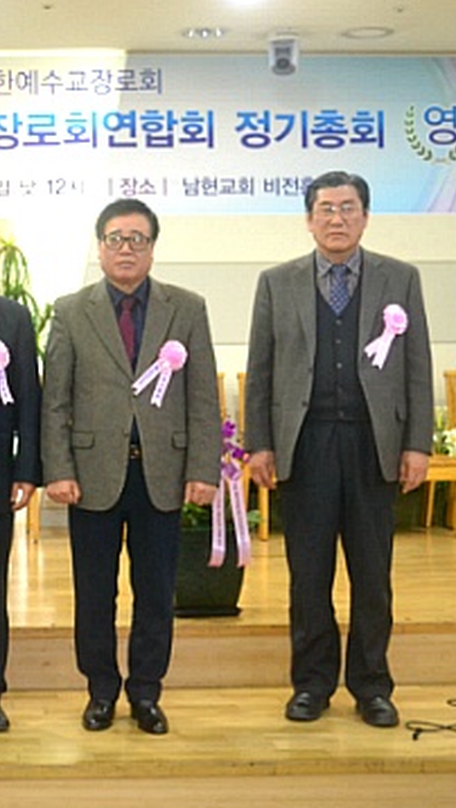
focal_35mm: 61
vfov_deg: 34.3
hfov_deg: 18.8
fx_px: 1308
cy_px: 379
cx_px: -81
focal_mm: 24
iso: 2500
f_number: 4
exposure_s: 1/60
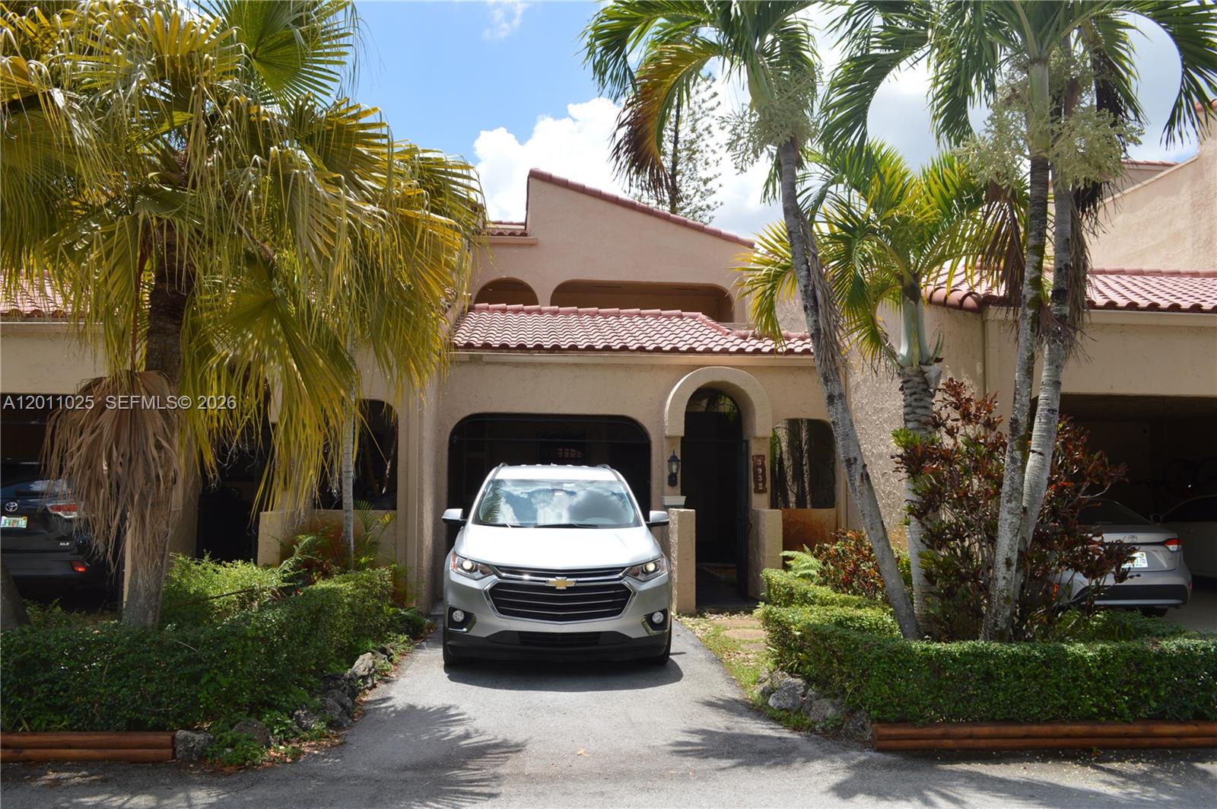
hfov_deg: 67.4
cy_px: 404
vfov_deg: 47.8
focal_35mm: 27
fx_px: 912
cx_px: 608
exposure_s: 1/200
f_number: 8
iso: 100
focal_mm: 18
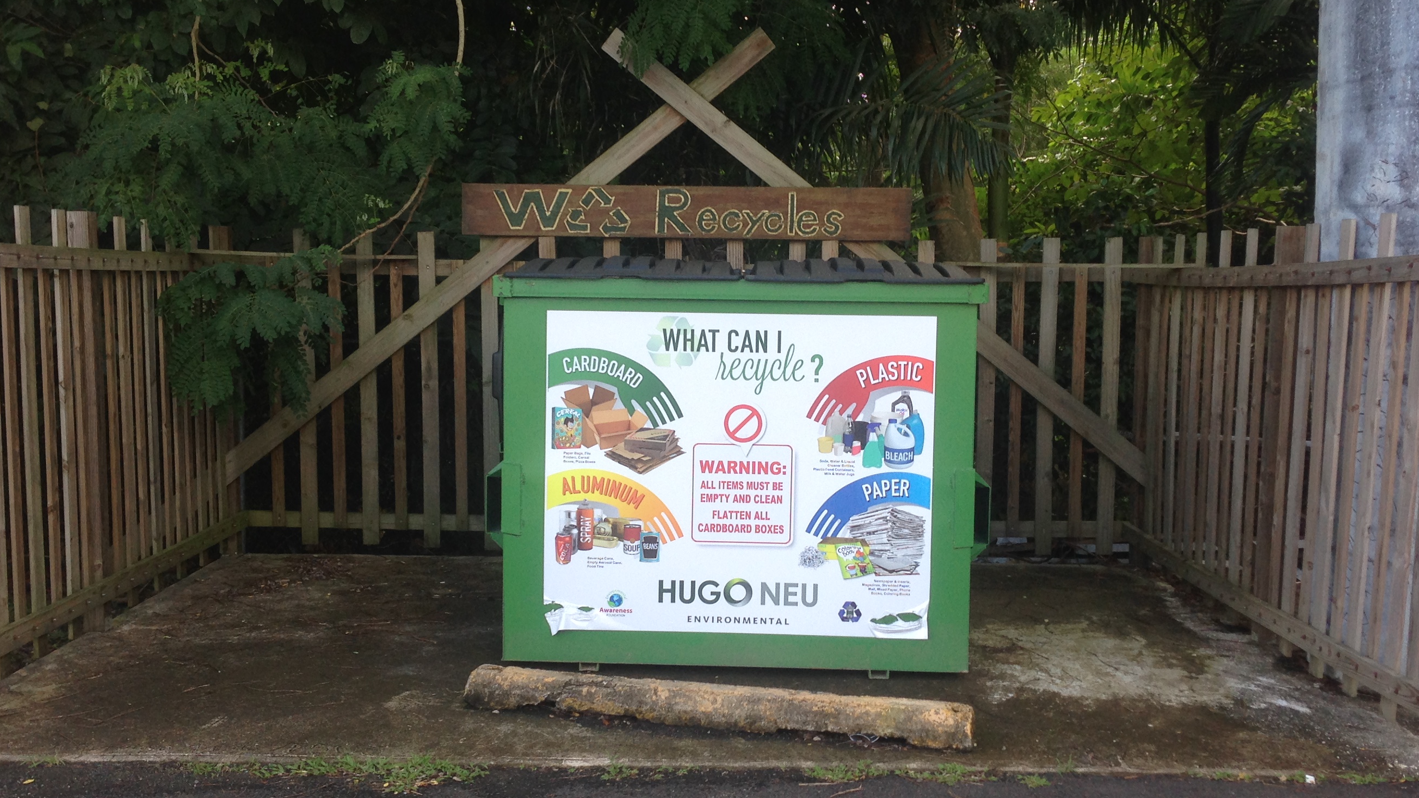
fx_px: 1693
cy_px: 416
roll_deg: +0.8
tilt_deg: -5.4
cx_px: 651
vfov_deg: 26.5
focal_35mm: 45
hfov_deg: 45.4
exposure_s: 1/175
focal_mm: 4.12
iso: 50
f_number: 2.4
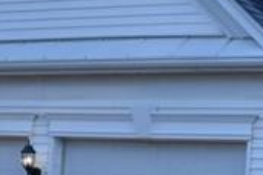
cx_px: 318
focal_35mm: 180
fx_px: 1315
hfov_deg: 11.2
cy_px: 181
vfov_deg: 7.6
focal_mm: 20
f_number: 3.5
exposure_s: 1/4000
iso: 1000
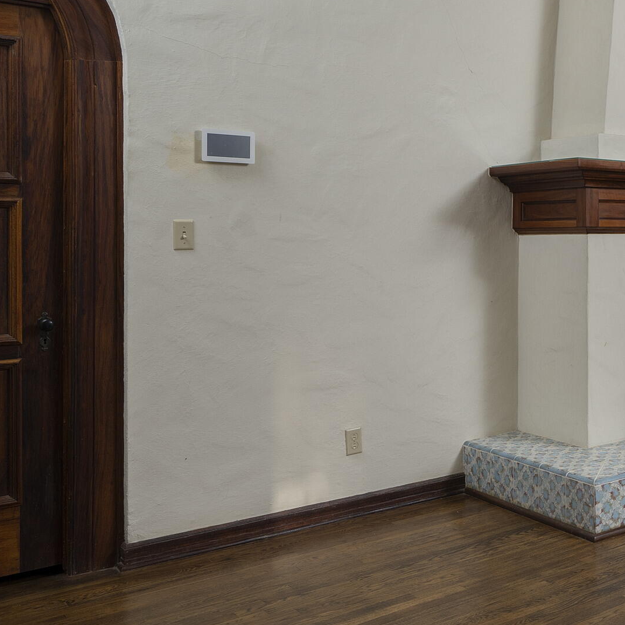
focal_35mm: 40
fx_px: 817
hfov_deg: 33.7
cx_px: 754
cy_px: 280
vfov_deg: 41.8
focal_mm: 18
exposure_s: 1/160
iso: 200
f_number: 5.6
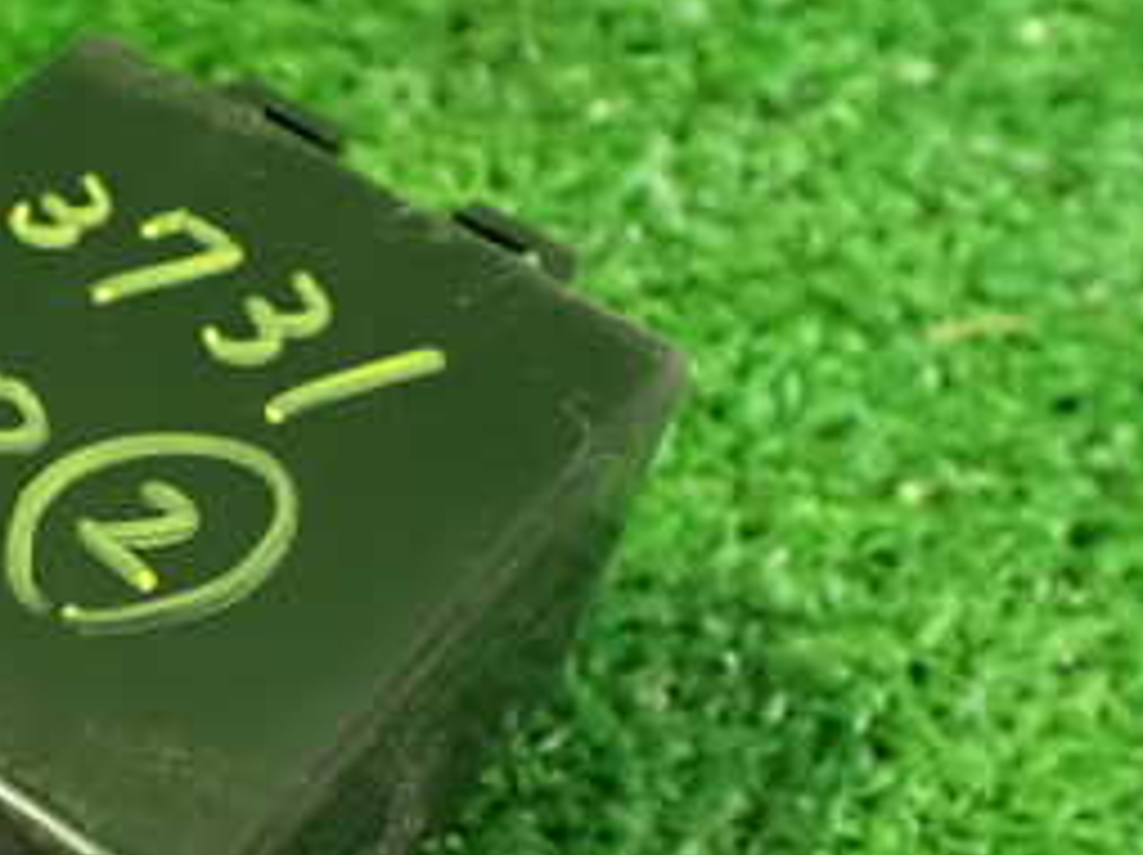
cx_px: -40
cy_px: 608
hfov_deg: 25.8
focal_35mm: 71
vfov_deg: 20.6
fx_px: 2342
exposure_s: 1/25
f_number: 2.3
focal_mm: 5.4
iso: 1600
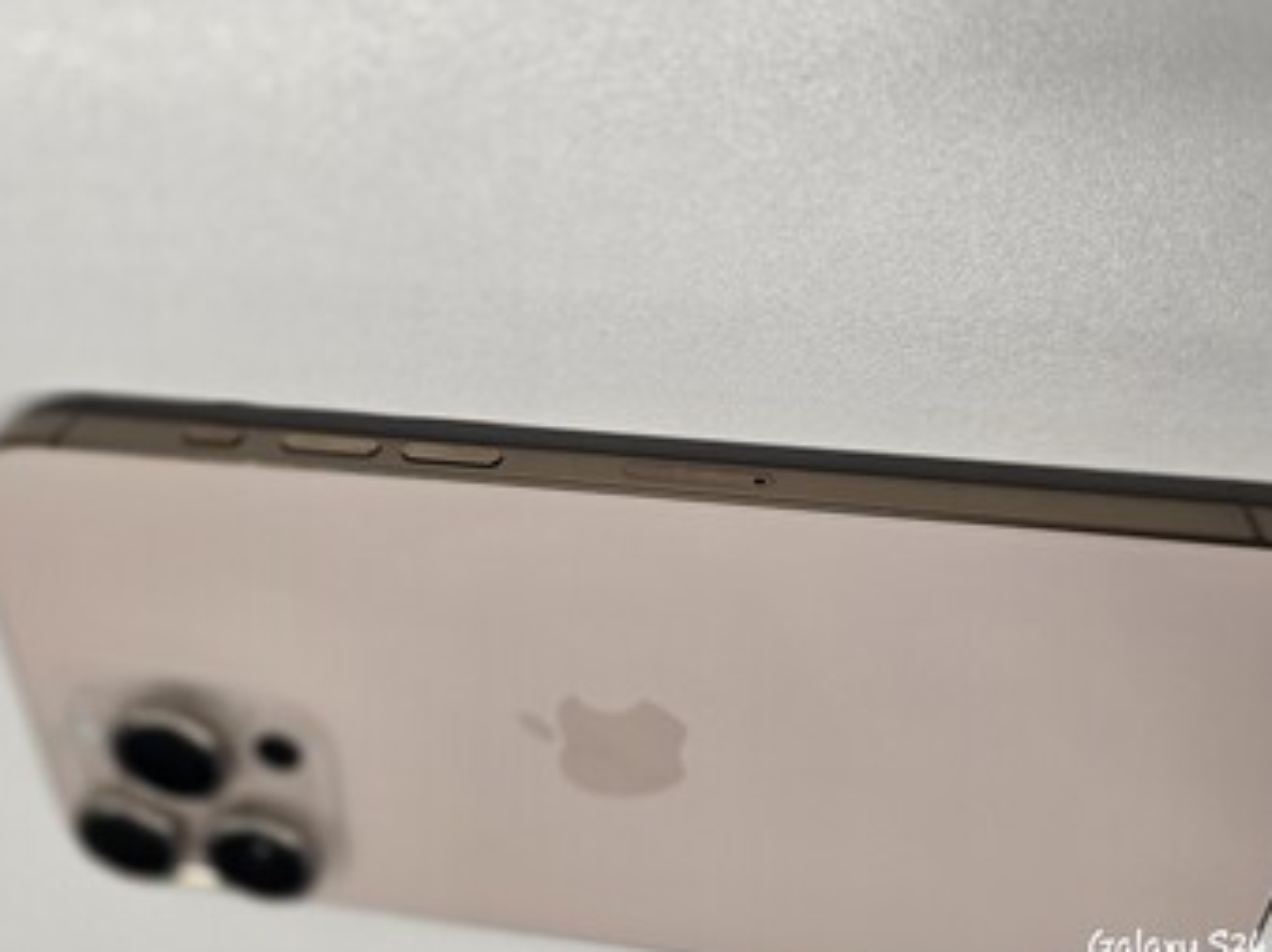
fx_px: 1139
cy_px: 452
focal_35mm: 31
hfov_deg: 58.3
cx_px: 583
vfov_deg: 45.4
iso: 50
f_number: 1.7
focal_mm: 6.3
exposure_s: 1/120
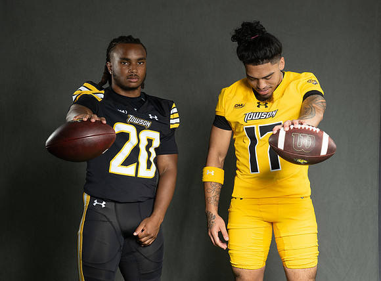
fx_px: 1078
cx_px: 255
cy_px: 111
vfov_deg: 14.9
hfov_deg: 20.0
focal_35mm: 98
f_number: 7.1
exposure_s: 1/200
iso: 200
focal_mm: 70
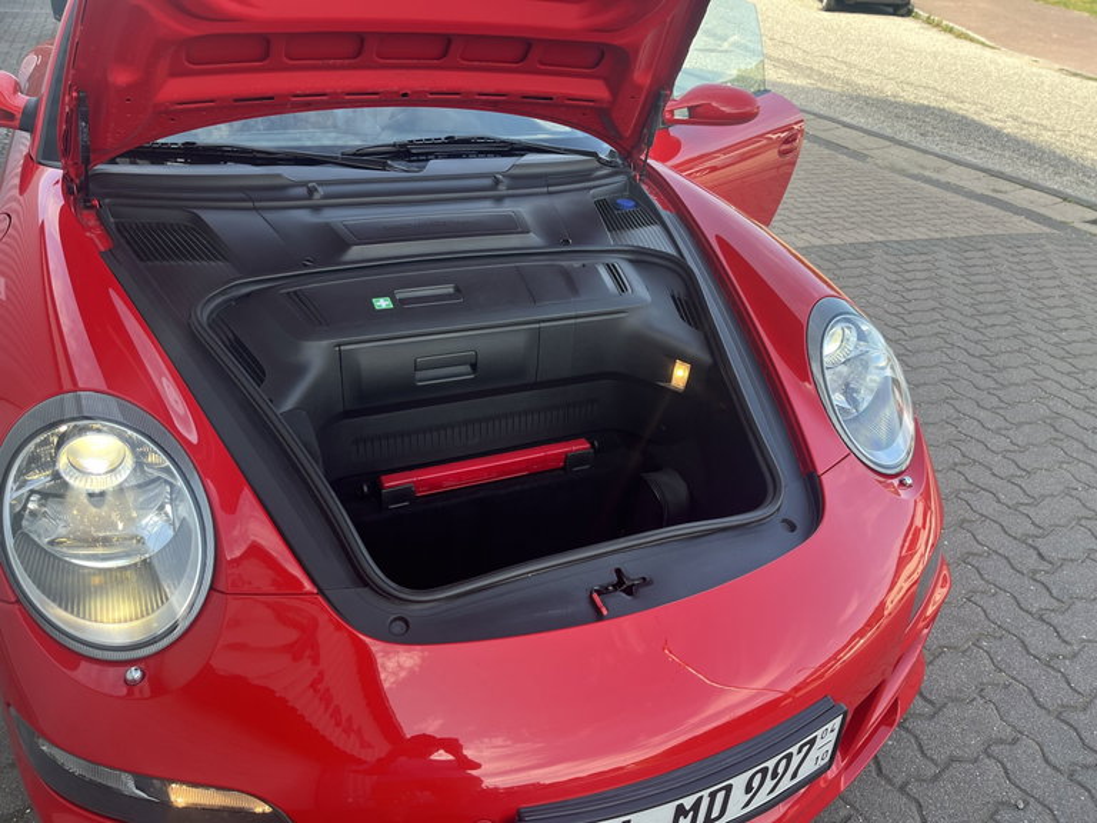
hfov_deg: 67.3
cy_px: 412
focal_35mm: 26
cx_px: 548
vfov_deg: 53.1
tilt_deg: -30.9
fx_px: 824
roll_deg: -1.2
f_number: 1.6
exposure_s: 1/315
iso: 50
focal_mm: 5.1
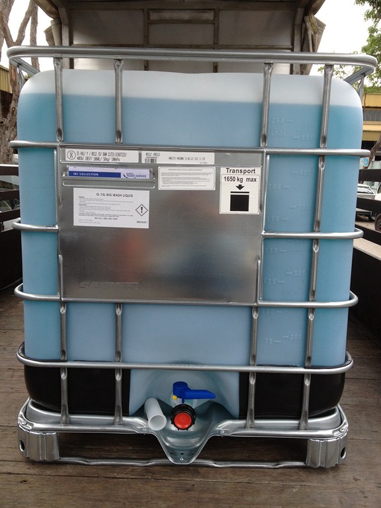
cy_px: 254
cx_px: 190
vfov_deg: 52.6
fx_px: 514
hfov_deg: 40.7
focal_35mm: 35
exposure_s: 1/383
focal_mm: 4.28
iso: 64
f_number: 2.4
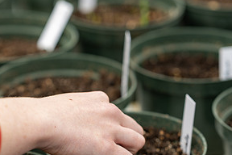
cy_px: 127
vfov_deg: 8.0
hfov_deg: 12.0
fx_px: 1102
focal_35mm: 171
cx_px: 43
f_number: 2.8
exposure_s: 1/80
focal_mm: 85
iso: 31
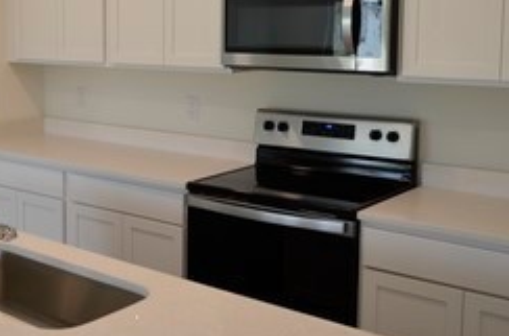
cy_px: 100
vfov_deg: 24.7
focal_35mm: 54
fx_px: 761
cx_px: 94
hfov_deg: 35.6
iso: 400
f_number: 4.5
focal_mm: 22
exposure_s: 1/80
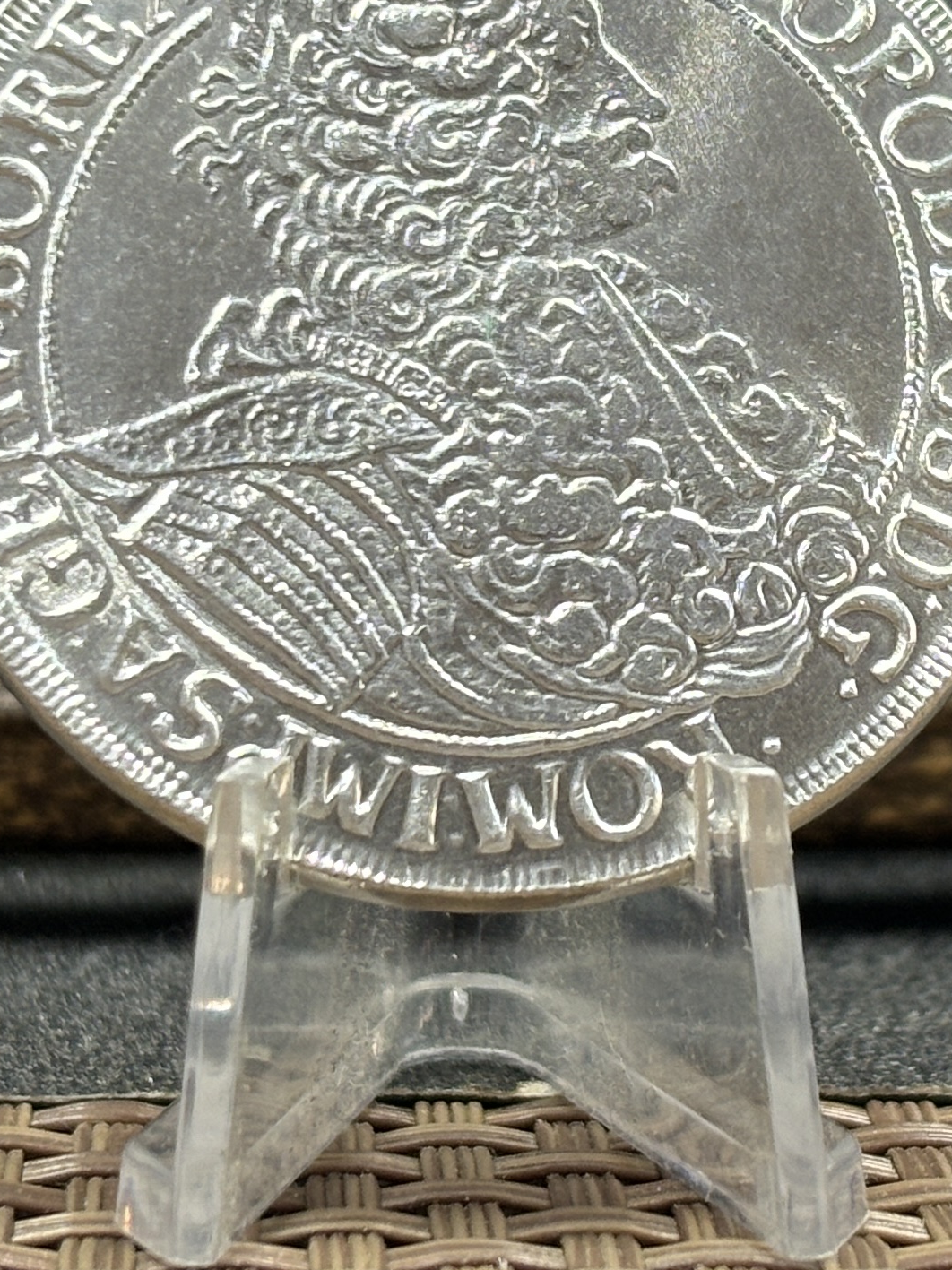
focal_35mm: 111
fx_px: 4072
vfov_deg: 17.6
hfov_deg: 13.3
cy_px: 315
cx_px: 462
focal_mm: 5.96
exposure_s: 1/50
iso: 40
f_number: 1.6
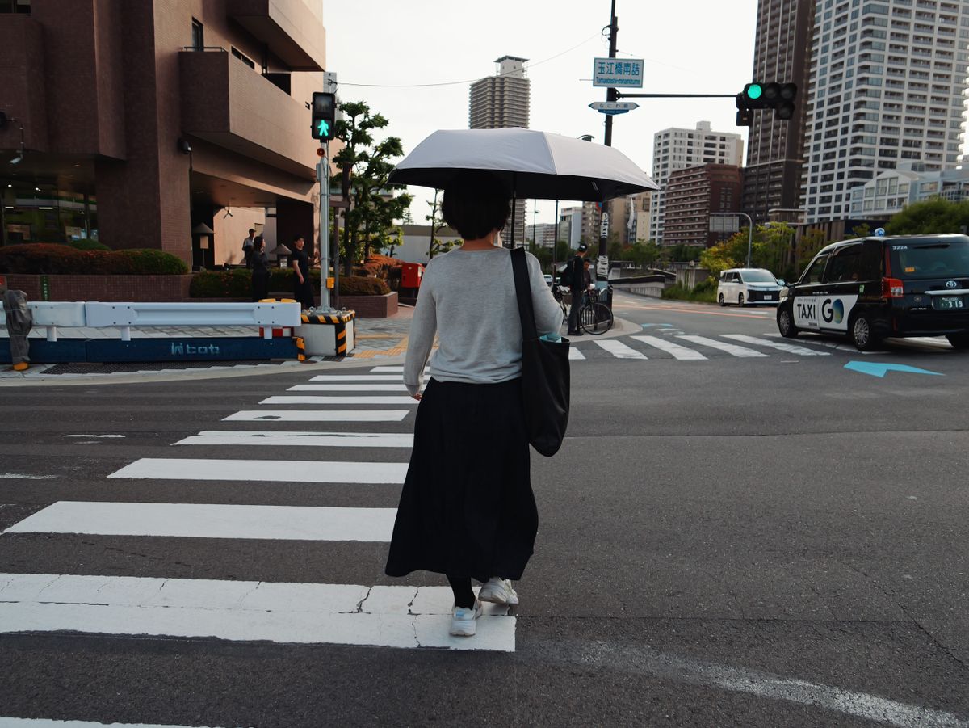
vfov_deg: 56.8
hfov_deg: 71.6
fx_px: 672
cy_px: 364
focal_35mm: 24
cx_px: 484
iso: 100
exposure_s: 1/1000
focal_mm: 10.9
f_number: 2.5
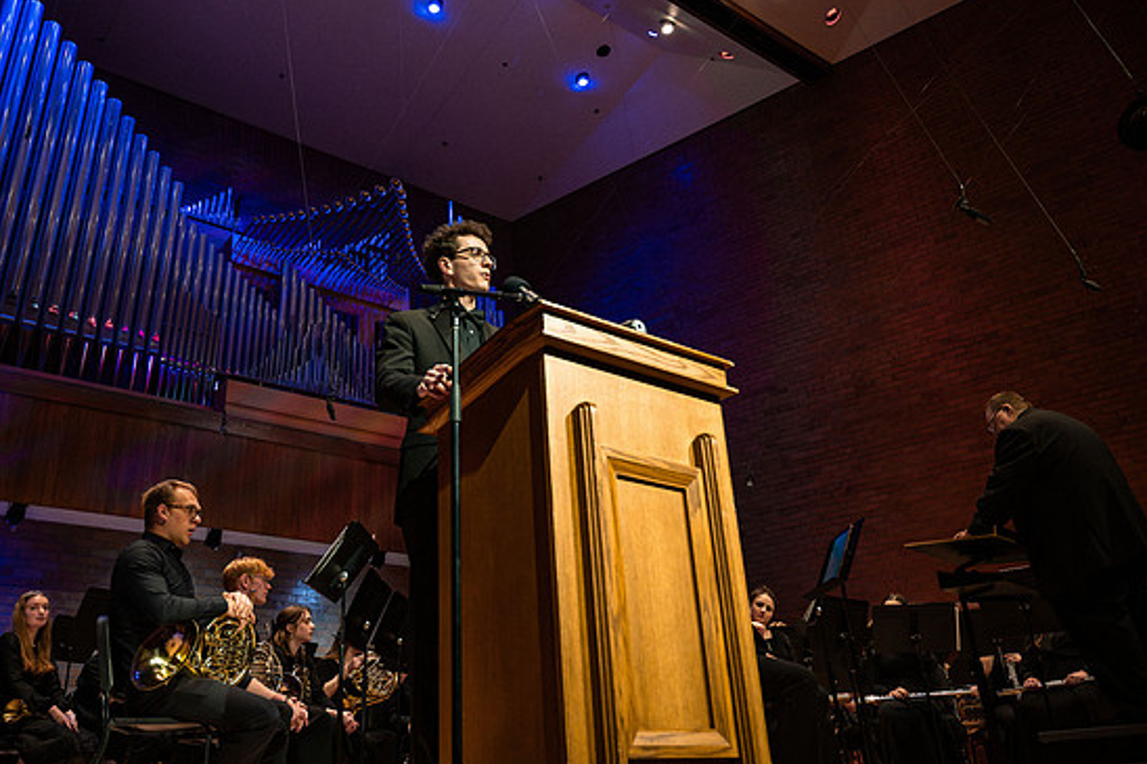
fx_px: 955
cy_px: 323
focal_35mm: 30
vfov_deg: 43.5
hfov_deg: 61.8
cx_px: 506
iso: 2000
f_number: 4
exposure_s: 1/400
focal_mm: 24
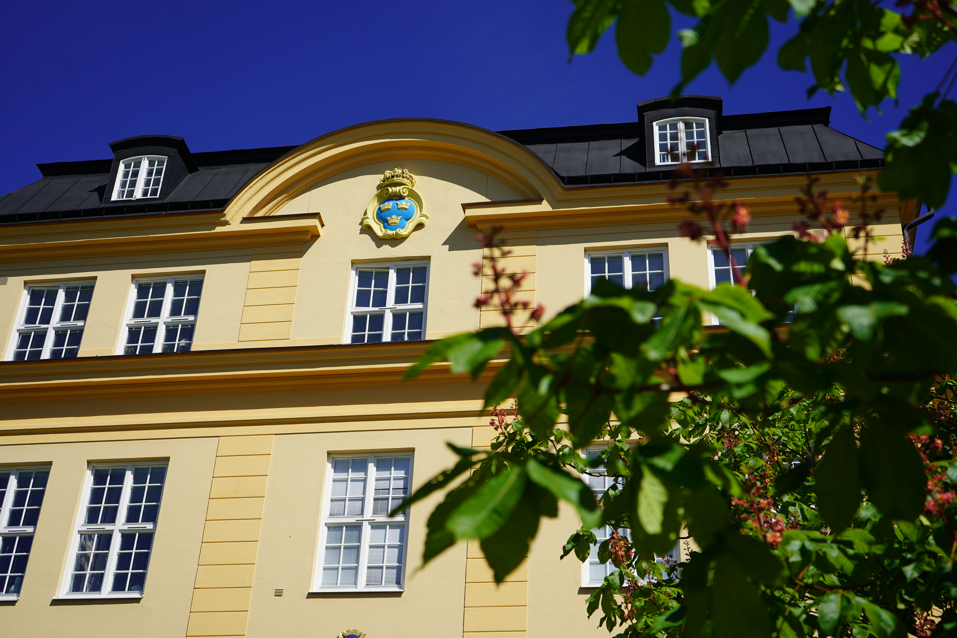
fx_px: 1249
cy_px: 319
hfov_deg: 41.9
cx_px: 478
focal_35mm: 47
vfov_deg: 28.6
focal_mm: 47
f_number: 5.6
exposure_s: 1/1000
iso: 100
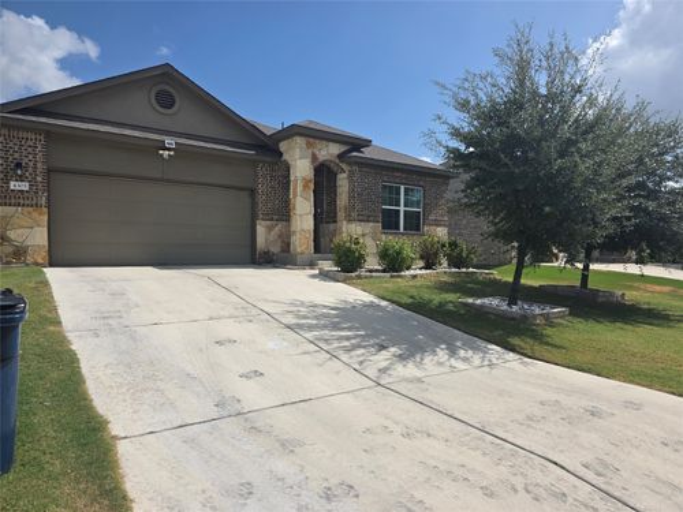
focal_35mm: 23
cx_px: 342
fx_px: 454
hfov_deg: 73.9
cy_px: 256
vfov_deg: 58.9
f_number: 1.7
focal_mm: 6.3
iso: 64
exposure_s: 1/7944
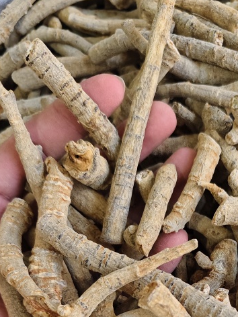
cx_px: 197
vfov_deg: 33.0
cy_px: 333
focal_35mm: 52
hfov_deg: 27.4
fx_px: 477
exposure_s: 1/510
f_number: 1.88
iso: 2296
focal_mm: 5.56
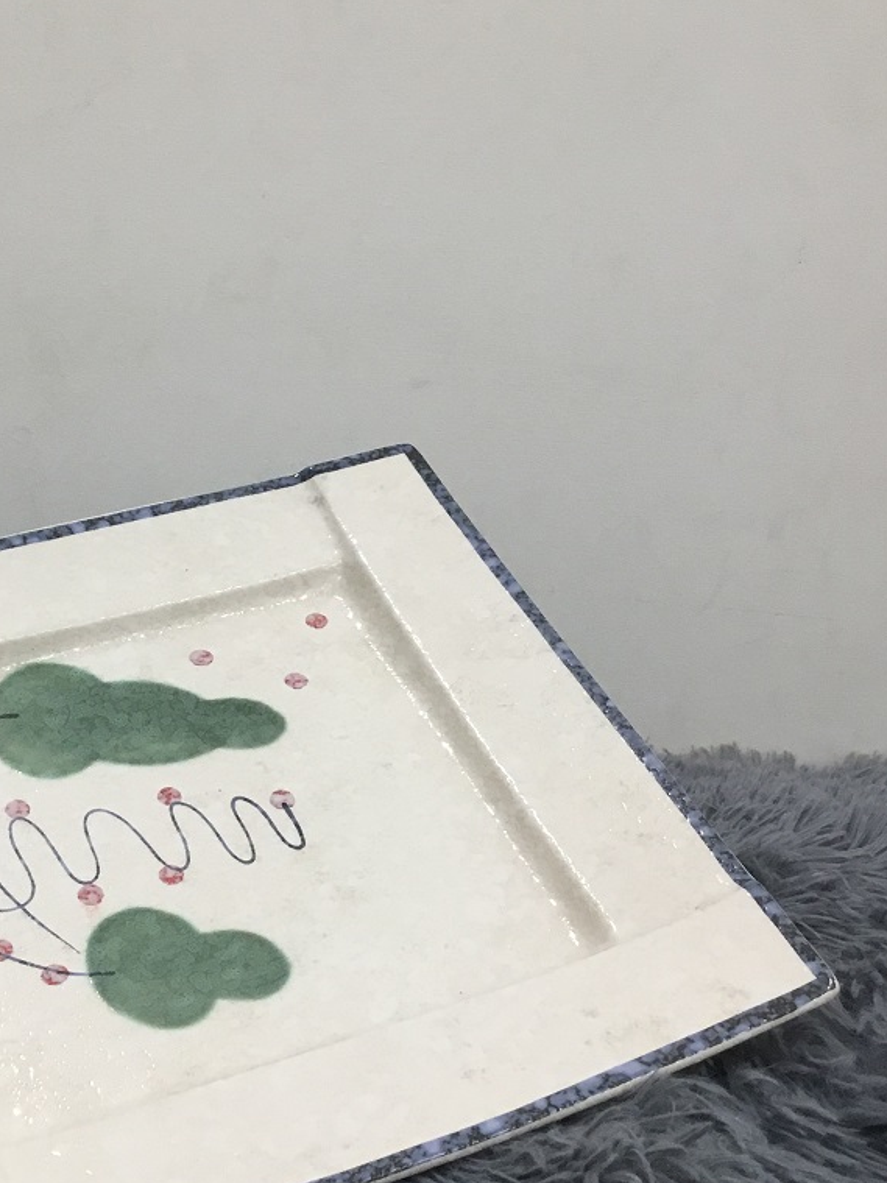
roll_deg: +0.7
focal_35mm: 49
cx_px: 200
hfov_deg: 29.1
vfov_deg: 38.8
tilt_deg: -14.1
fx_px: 1675
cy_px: 705
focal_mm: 3.3
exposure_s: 1/33
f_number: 2.4
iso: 40
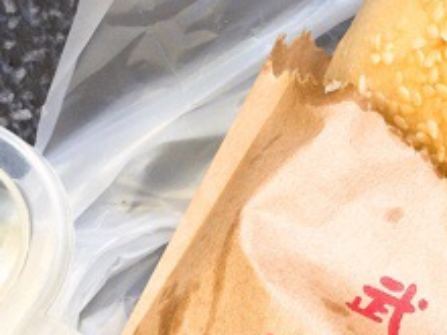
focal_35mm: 90
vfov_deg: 16.2
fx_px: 1162
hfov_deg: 21.3
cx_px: 404
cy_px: 309
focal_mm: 3.3
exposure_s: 1/127
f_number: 2.4
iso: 25
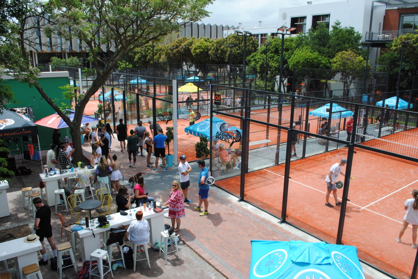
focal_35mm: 27
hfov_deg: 67.4
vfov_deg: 47.9
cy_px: 140
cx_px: 209
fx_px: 313
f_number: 8
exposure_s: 1/250
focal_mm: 18
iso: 100
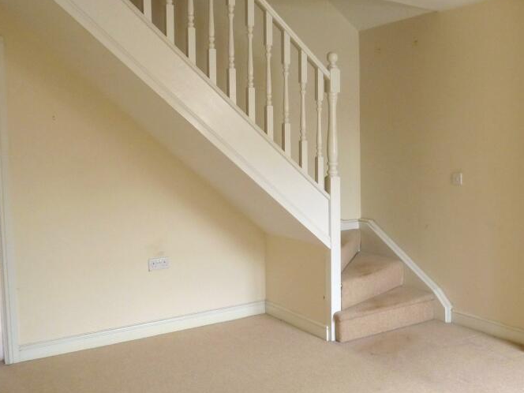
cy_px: 181
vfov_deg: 38.6
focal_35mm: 37
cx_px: 387
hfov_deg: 48.4
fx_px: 560
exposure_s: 1/60
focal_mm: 4.3
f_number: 3.3
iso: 320
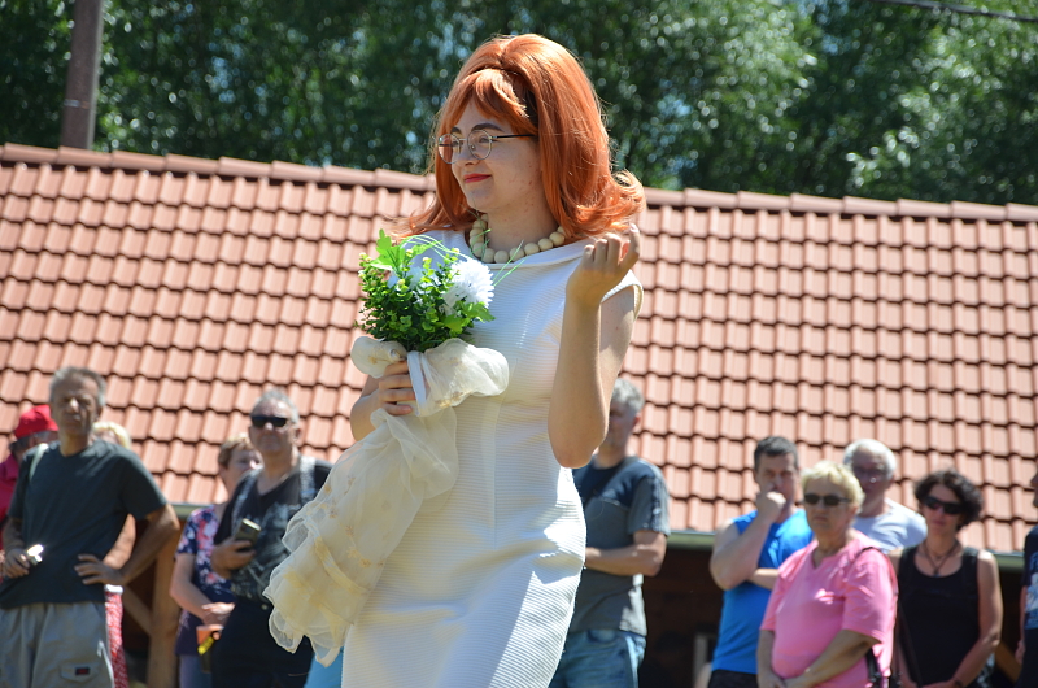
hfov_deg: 13.1
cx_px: 519
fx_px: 4532
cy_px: 344
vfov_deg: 8.7
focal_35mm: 158
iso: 100
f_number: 5.6
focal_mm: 105
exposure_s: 1/250
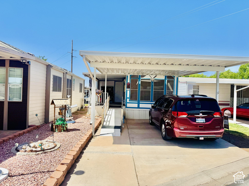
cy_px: 93
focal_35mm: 24
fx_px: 173
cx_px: 124
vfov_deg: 56.8
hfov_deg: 71.6
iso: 80
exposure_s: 1/5348
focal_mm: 6.76
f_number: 1.78
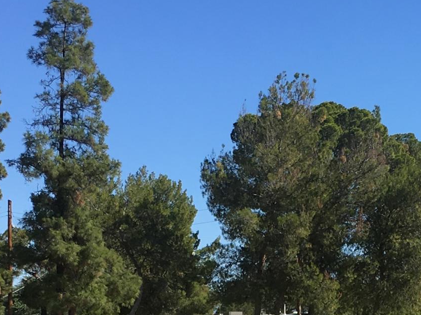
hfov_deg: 18.8
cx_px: 322
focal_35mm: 104
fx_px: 1264
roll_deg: -0.6
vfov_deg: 13.6
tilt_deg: -2.9
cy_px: 431
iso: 25
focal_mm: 4.15
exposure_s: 1/1183
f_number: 2.2
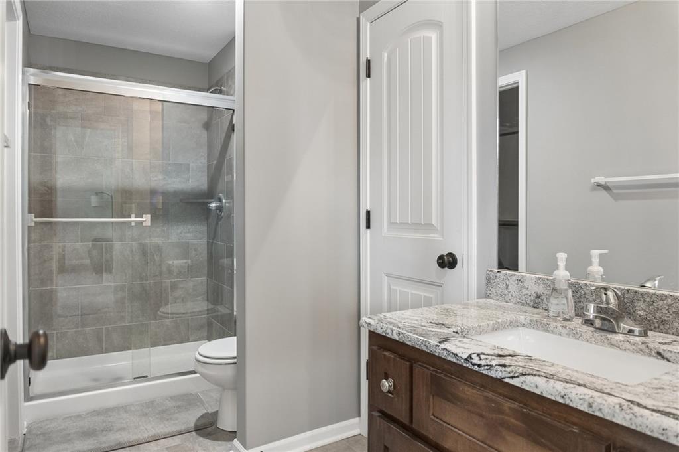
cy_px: 226
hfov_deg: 73.8
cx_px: 340
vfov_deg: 53.1
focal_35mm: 24
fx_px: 452
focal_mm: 16
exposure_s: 1/25
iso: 500
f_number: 4
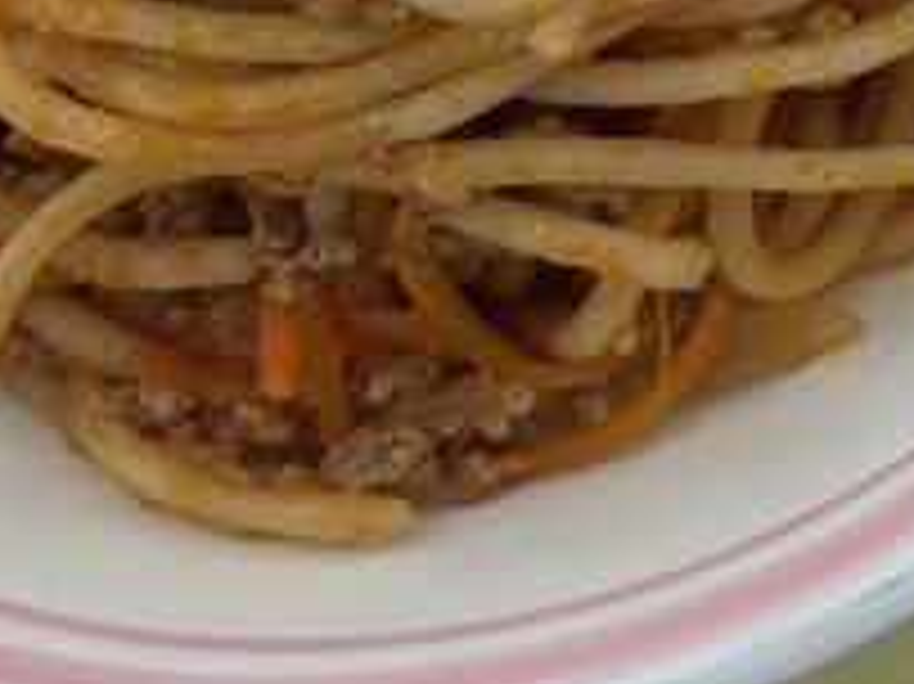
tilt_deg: -77.7
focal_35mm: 131
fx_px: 3457
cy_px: -508
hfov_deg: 13.4
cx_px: 1688
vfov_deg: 10.7
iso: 40
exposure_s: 1/120
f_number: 1.6
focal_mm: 5.96
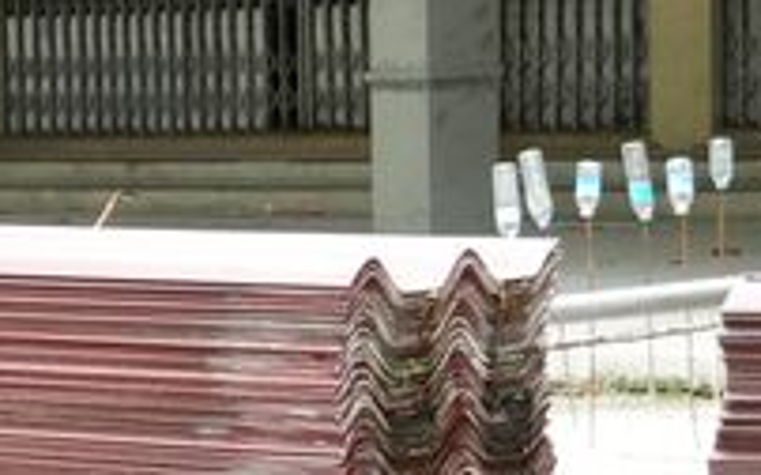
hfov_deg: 9.7
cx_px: -654
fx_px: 4229
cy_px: 565
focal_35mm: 204
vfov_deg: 6.4
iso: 2000
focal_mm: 24
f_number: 4
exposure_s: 1/800
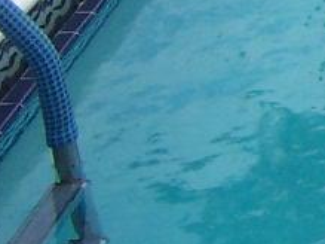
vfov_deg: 7.1
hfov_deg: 8.7
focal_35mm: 197
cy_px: -318
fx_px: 1849
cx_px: 882
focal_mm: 5.6
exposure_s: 1/500
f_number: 5.6
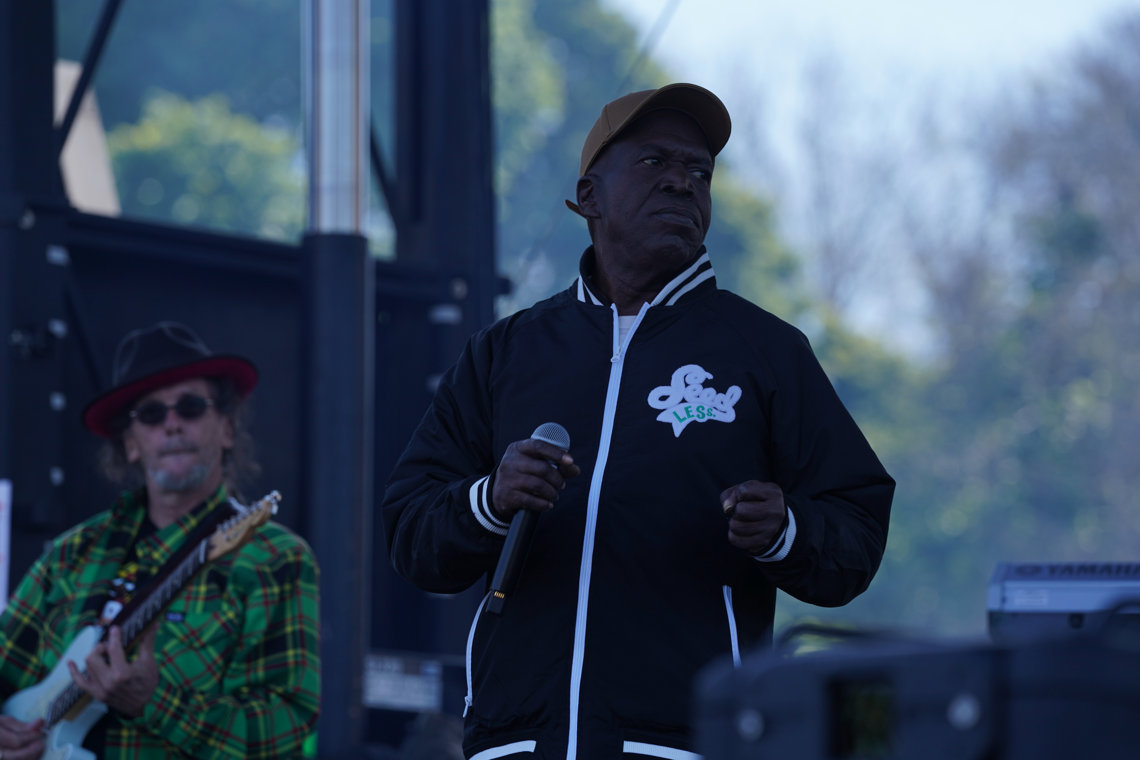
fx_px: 6333
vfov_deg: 6.9
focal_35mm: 200
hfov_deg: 10.3
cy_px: 380
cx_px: 570
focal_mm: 200
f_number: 5
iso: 100
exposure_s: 1/400
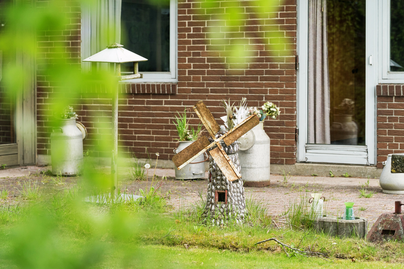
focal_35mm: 92
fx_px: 1032
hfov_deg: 22.1
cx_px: 202
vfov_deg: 14.9
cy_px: 134
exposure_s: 1/1250
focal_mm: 92
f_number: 4
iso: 1000
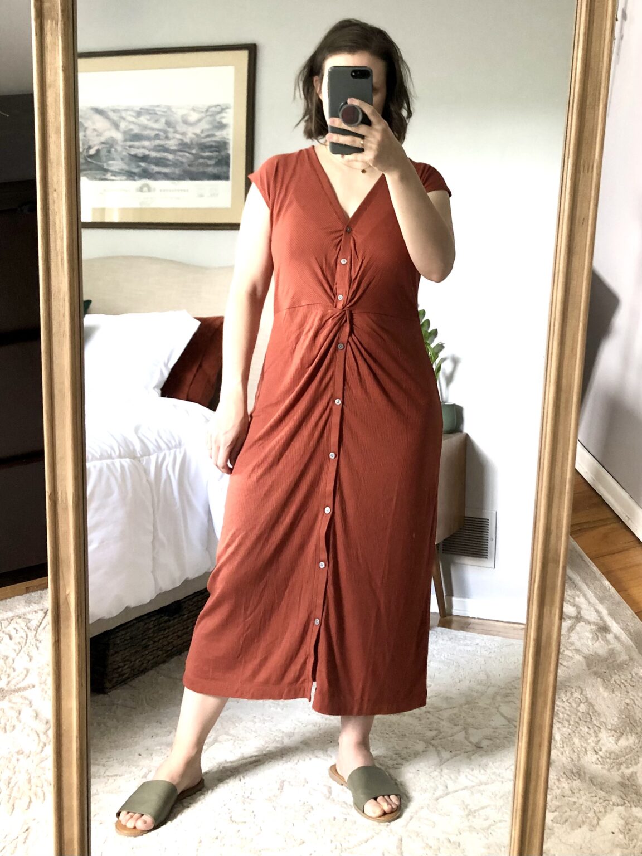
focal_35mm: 28
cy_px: 428
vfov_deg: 63.4
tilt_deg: -28.1
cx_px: 321
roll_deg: -1.7
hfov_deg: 49.7
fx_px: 692
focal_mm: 3.99
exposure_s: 1/15
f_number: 1.8
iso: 50
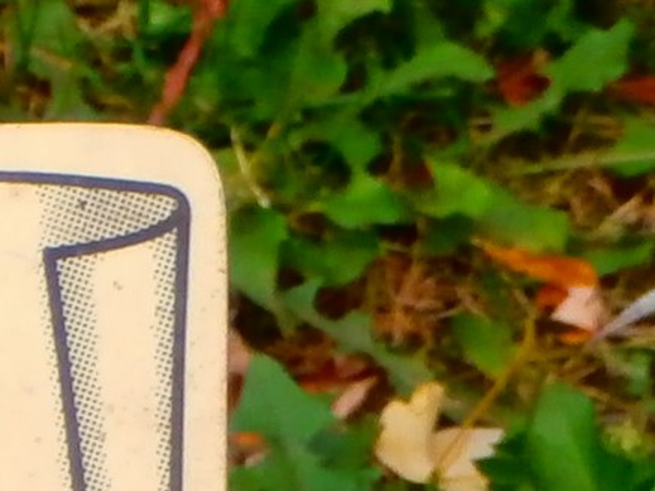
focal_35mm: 589
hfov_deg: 3.3
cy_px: 1178
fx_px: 11148
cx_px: -1135
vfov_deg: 2.5
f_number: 5
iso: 100
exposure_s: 1/125
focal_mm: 15.16
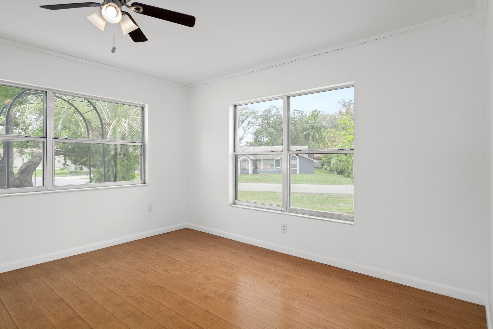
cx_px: 246
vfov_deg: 64.5
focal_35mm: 19
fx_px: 260
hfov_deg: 86.9
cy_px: 164
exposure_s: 1/60
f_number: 4
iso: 320
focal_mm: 19
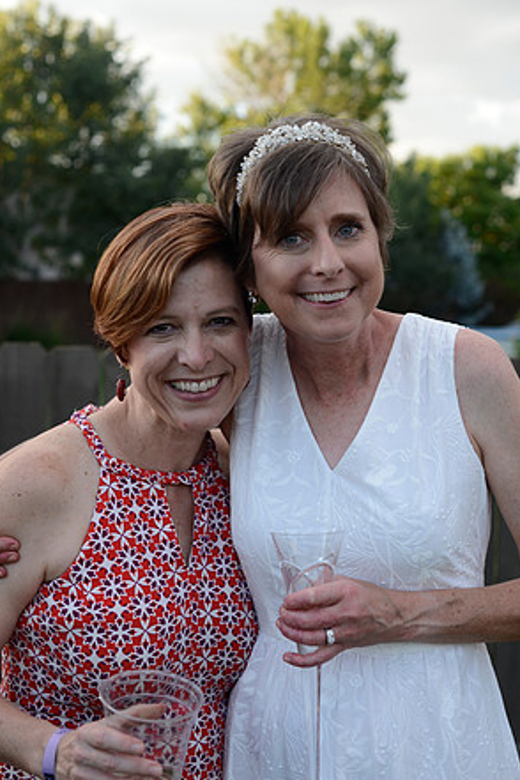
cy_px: 393
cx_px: 256
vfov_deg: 38.9
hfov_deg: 26.5
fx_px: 1105
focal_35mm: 51
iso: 400
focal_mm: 50
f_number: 4.5
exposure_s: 1/250
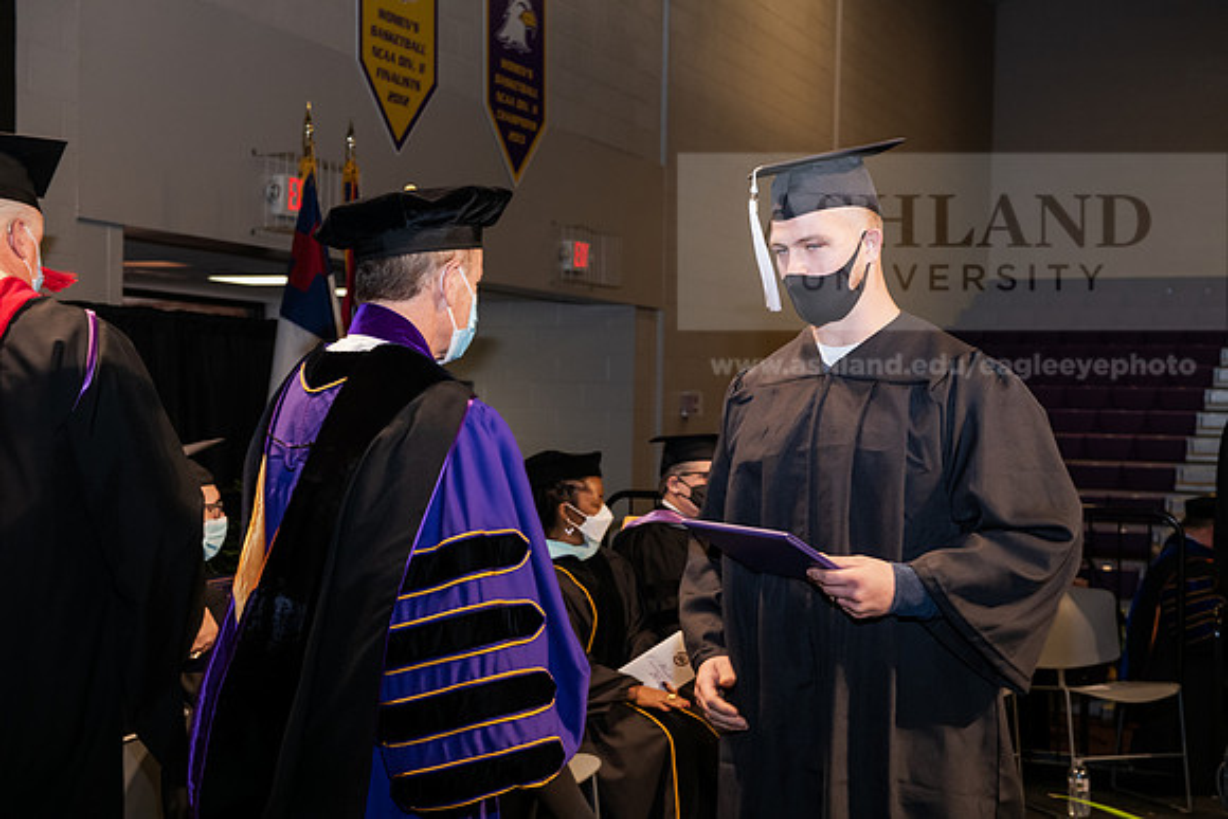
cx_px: 614
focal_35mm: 56
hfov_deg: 35.6
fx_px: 1911
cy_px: 410
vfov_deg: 24.2
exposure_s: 1/200
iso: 1600
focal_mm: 56
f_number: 6.3
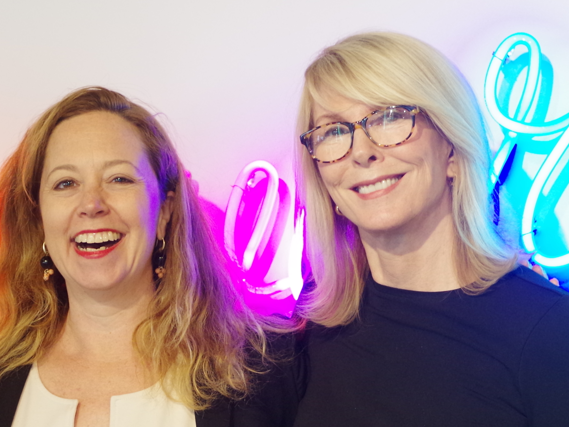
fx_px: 2367
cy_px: 430
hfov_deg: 13.6
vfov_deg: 10.2
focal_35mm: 144
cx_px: 75
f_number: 2.8
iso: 800
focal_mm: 40
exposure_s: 1/100
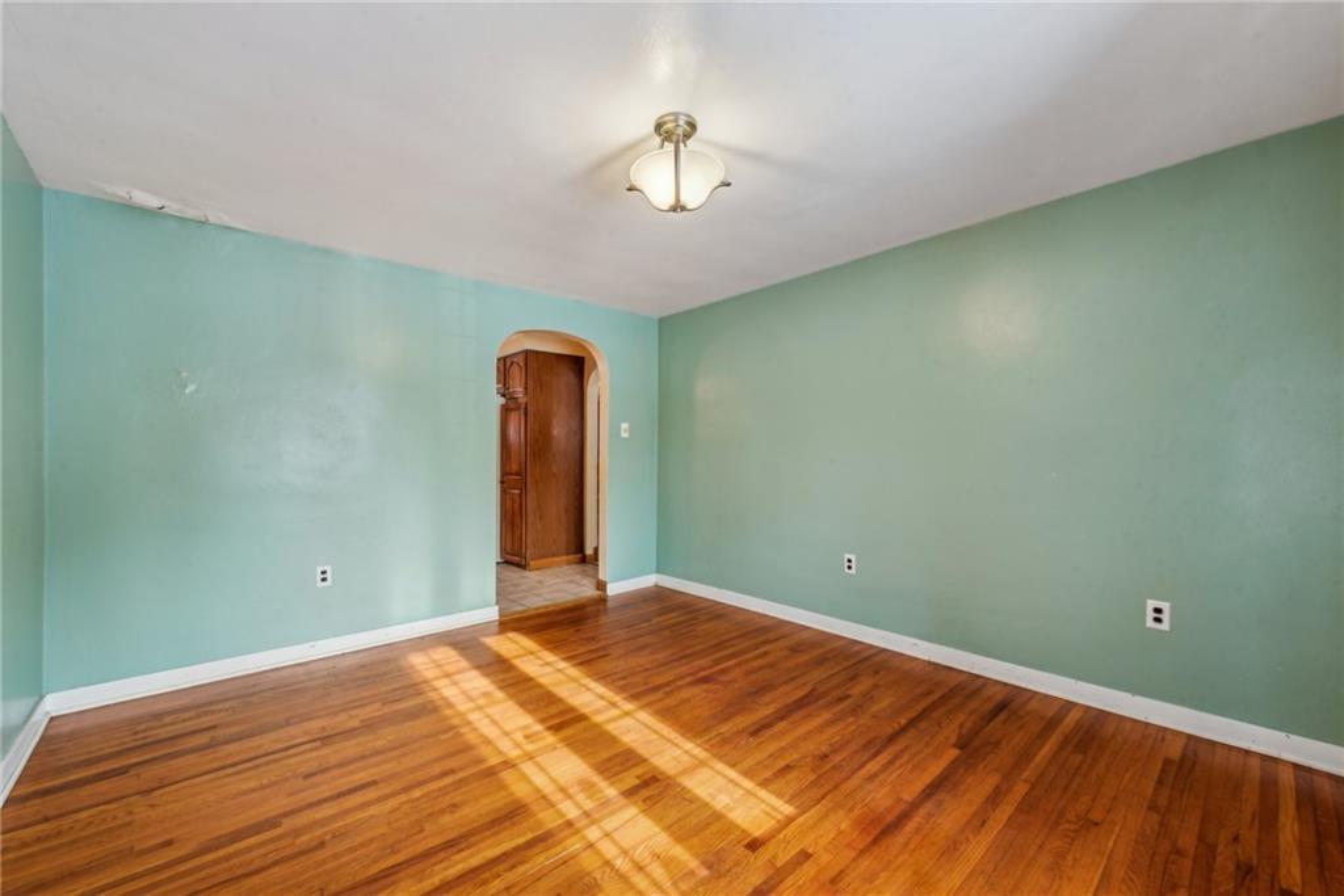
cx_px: 672
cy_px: 448
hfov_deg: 104.2
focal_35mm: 14
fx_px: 523
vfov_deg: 81.2
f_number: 11
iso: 50
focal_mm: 14
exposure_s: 1/2.5
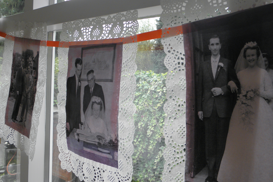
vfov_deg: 32.6
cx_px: 141
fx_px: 311
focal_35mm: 41
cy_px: 100
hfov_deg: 47.4
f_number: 3.7
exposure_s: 1/125
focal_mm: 6.4
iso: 100
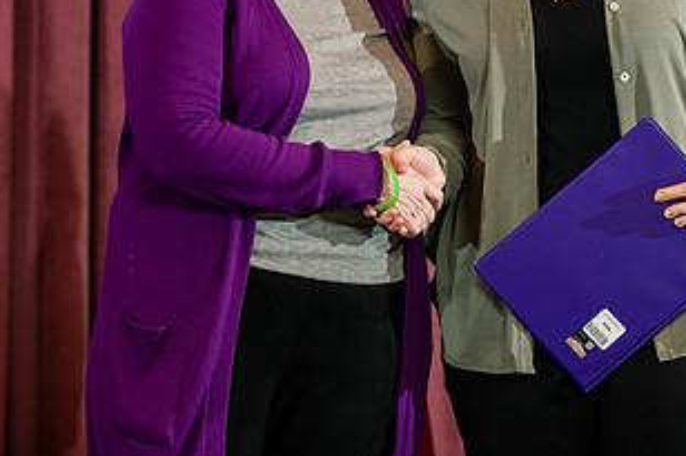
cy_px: 30
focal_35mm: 147
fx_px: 2800
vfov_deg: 9.3
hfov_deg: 14.0
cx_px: 359
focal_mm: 78
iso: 1600
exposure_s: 1/200
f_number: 4.5
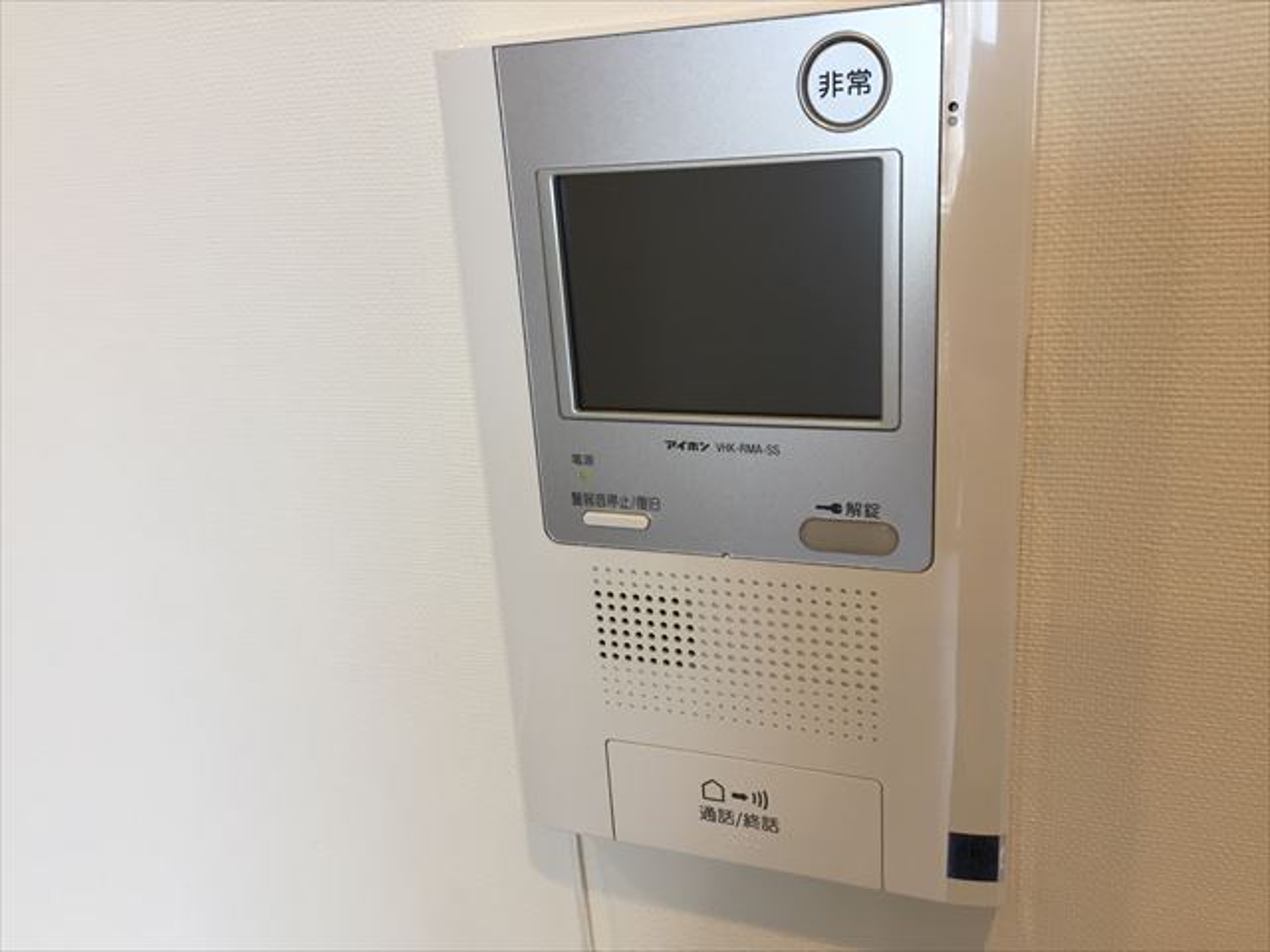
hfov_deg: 61.7
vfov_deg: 48.2
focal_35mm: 29
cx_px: 635
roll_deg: +3.3
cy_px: 476
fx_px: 1064
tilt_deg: -18.3
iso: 32
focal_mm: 4.15
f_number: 2.2
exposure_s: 1/30
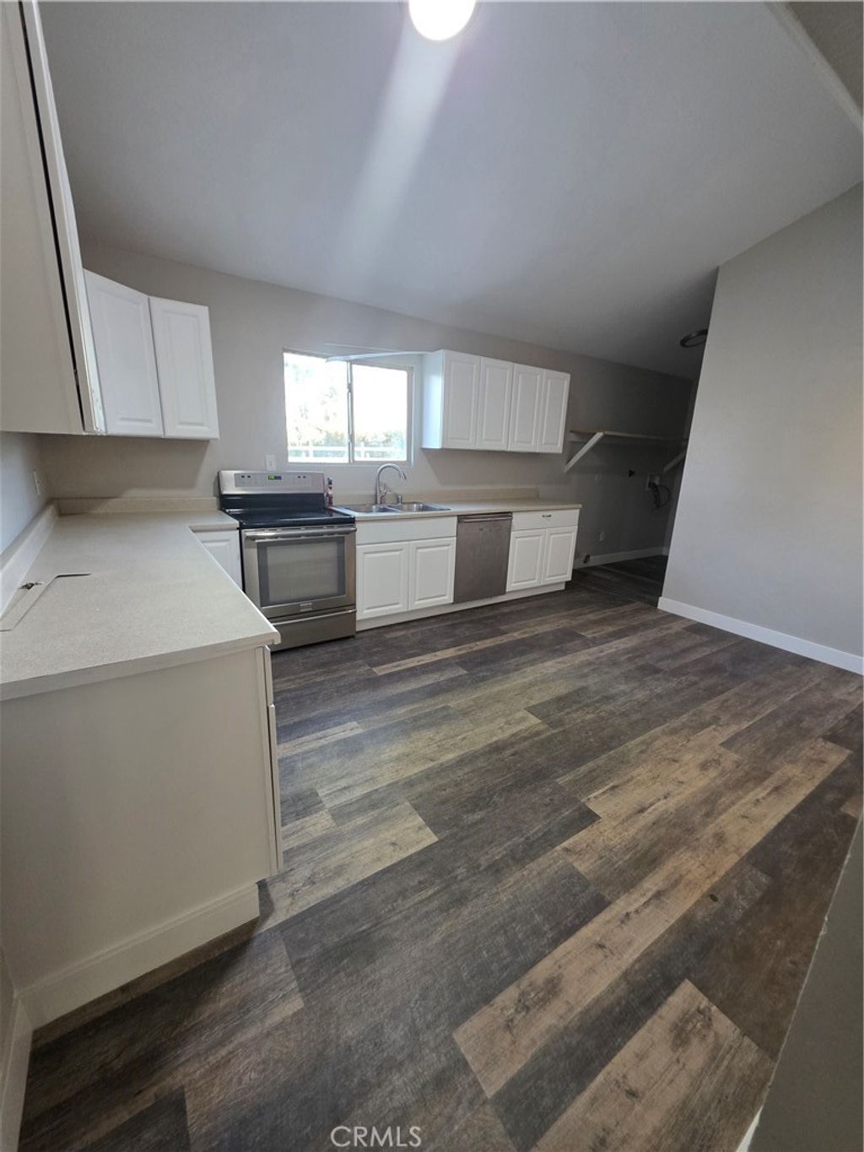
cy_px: 576
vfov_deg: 106.2
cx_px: 432
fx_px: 433
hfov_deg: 89.9
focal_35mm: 13
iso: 320
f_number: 1.9
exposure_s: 1/60
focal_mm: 2.2
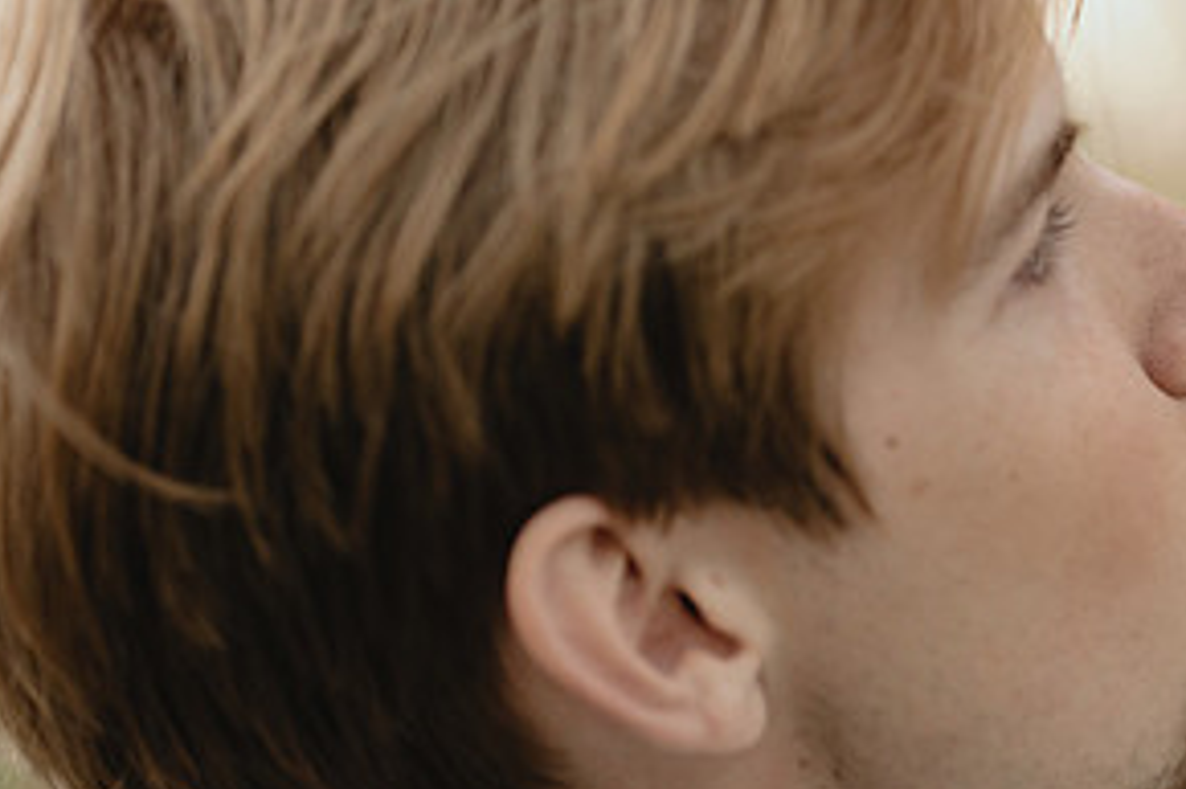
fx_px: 5597
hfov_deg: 12.0
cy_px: 231
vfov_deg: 8.1
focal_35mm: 170
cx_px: 1129
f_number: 2.5
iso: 800
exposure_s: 1/160
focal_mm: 85
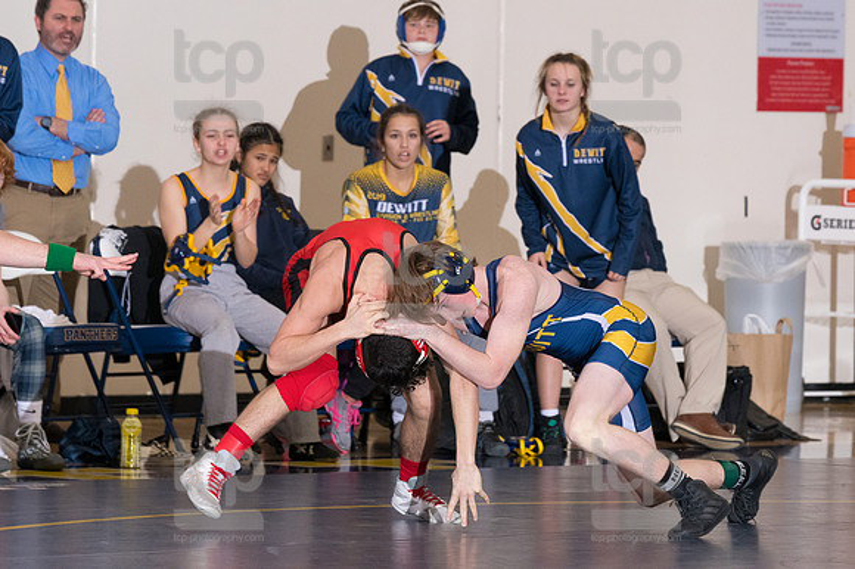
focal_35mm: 270
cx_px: 428
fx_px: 6409
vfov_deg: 5.1
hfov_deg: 7.6
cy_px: 284
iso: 2000
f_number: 5.6
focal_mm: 180
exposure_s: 1/250
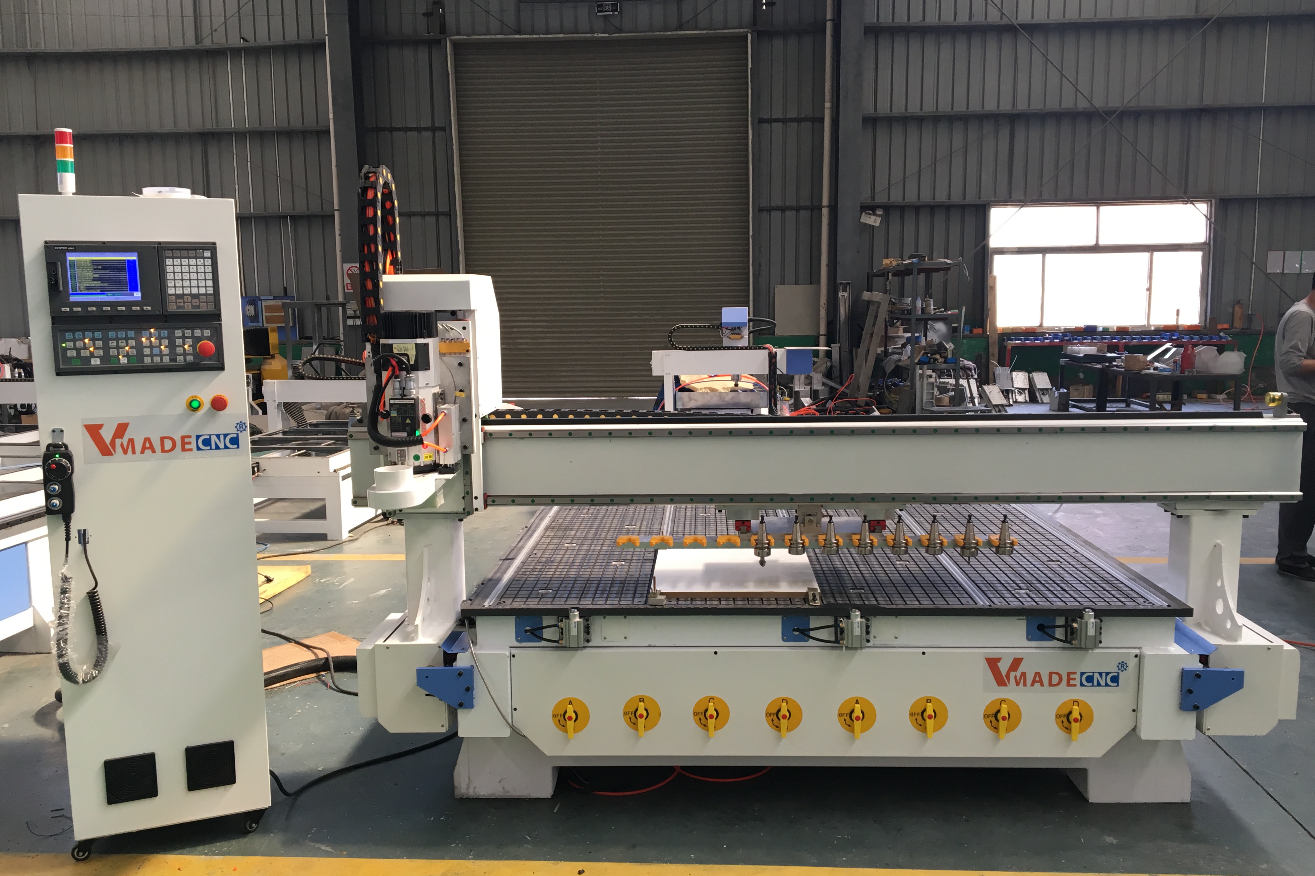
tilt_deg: -7.2
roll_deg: +0.5
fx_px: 1132
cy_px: 455
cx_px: 657
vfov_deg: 42.3
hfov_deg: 60.3
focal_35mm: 31
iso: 25
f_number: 2.2
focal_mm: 4.15
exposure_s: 1/33
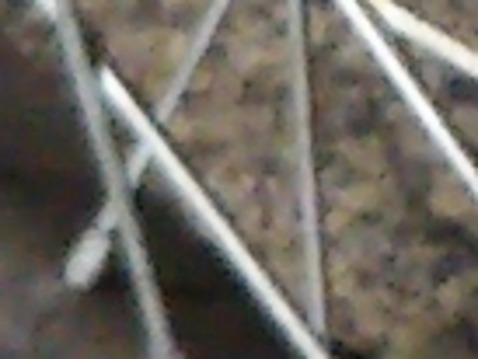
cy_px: -307
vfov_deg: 5.6
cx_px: 1137
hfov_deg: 7.1
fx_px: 3635
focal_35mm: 263
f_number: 2.2
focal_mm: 4
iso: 836
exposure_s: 1/23
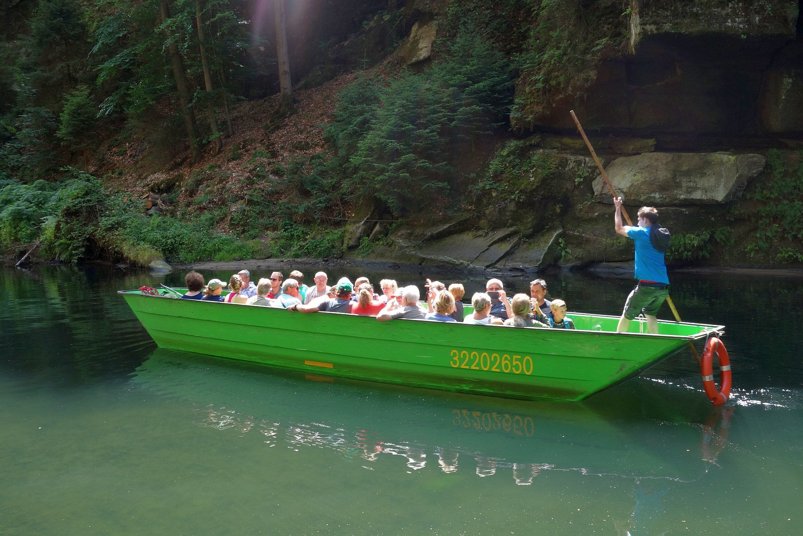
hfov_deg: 51.9
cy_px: 268
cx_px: 402
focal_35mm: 37
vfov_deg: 35.9
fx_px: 825
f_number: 8
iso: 125
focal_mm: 13.9
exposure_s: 1/30
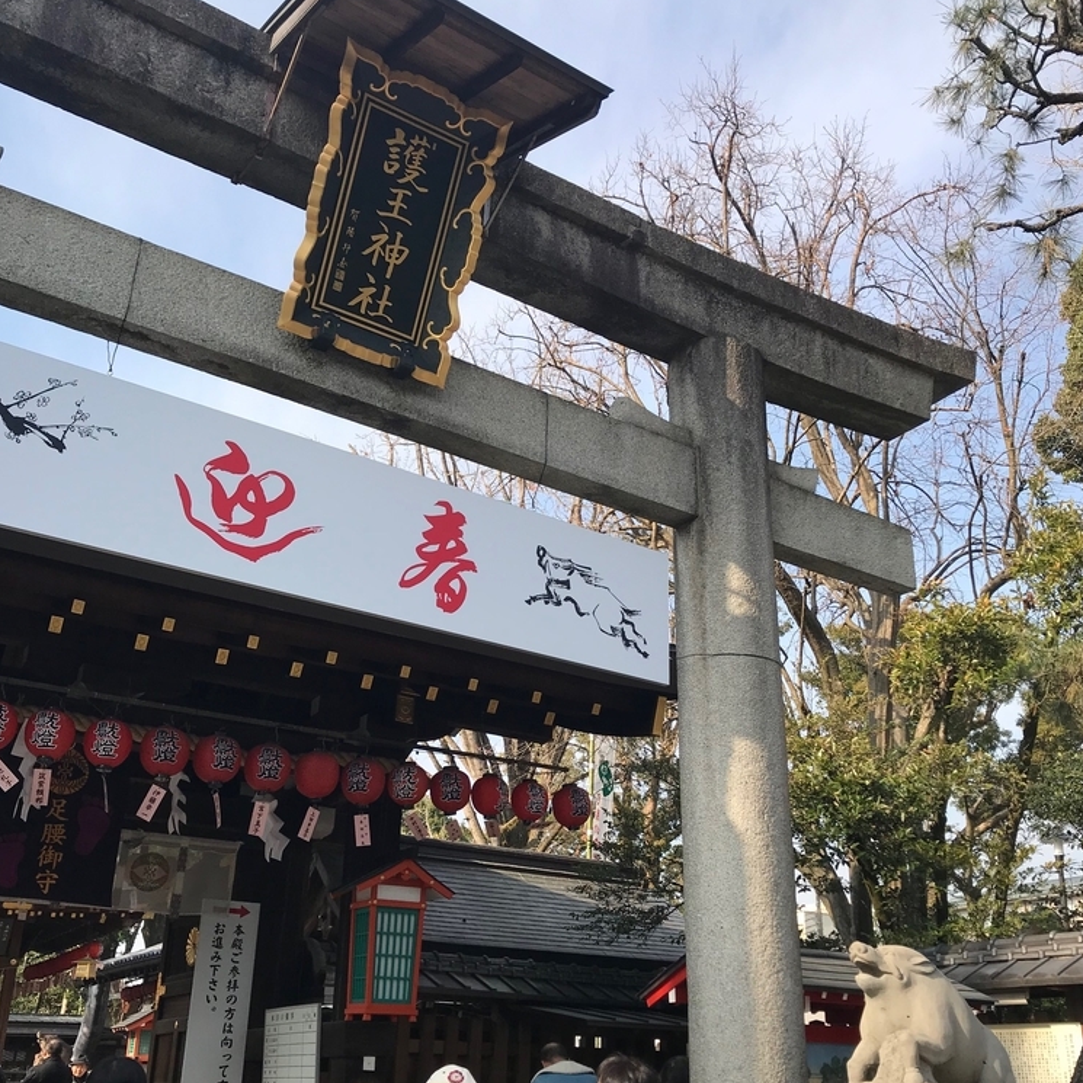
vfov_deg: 48.1
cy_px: 653
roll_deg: -1.3
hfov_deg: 48.4
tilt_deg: +20.6
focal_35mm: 34
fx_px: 1203
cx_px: 549
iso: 20
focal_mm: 3.99
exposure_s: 1/1259
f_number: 1.8
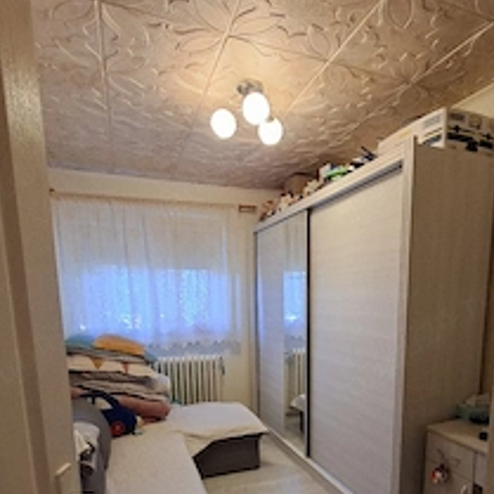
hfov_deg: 69.2
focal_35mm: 22
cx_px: 284
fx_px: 355
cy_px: 369
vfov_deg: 65.5
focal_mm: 1.74
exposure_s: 1/50
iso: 160
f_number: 2.2
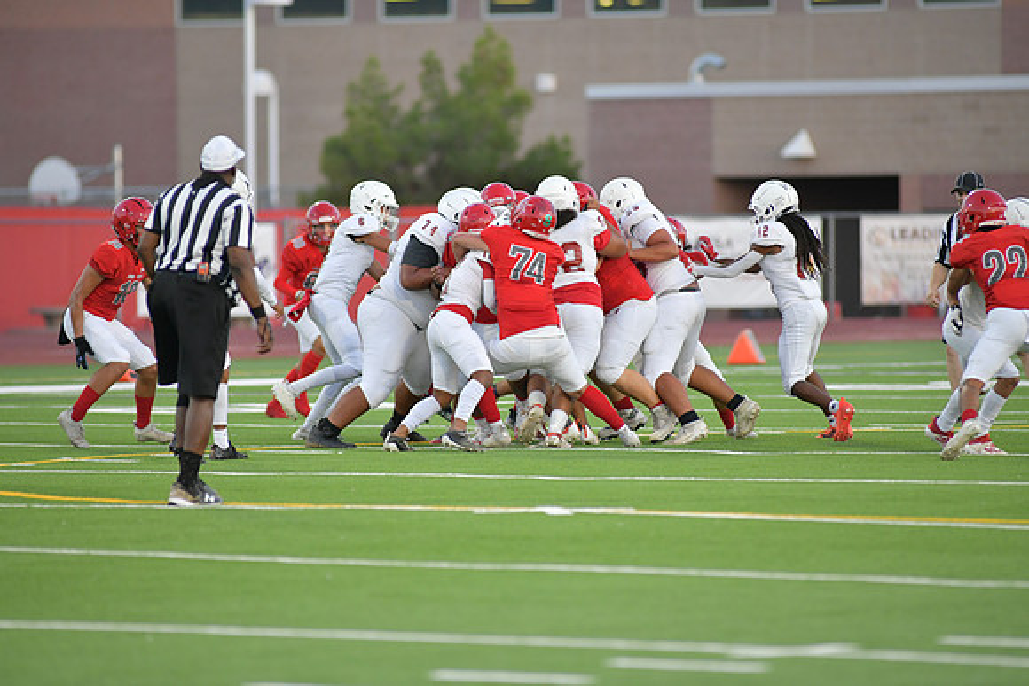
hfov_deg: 6.9
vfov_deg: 4.6
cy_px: 343
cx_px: 514
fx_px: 8577
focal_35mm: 300
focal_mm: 300
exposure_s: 1/1250
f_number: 3.5
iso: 1800
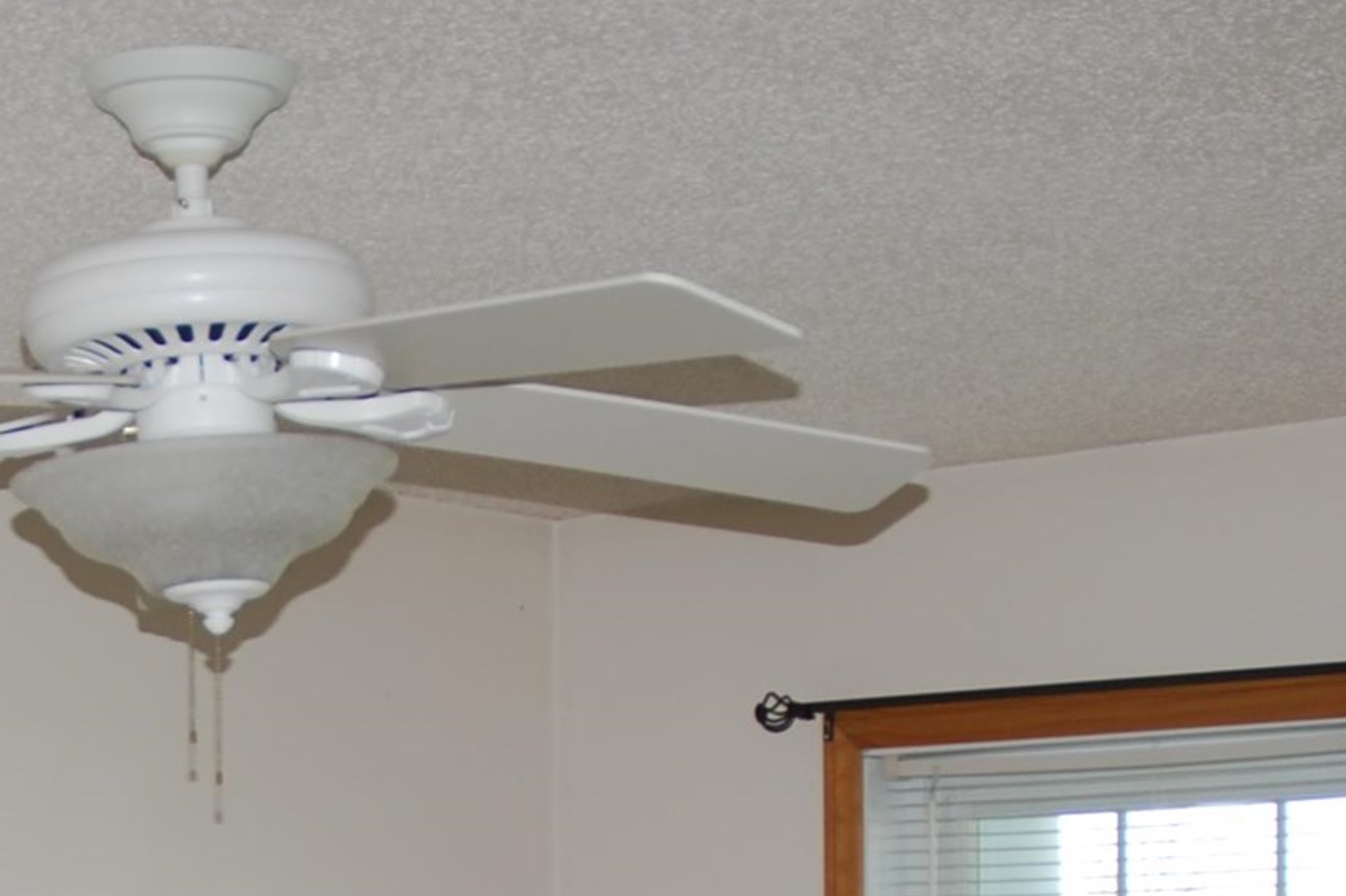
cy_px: 1324
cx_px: 180
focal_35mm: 99
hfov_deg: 20.3
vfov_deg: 13.1
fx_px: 3701
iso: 100
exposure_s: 1/60
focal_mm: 18
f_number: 3.5
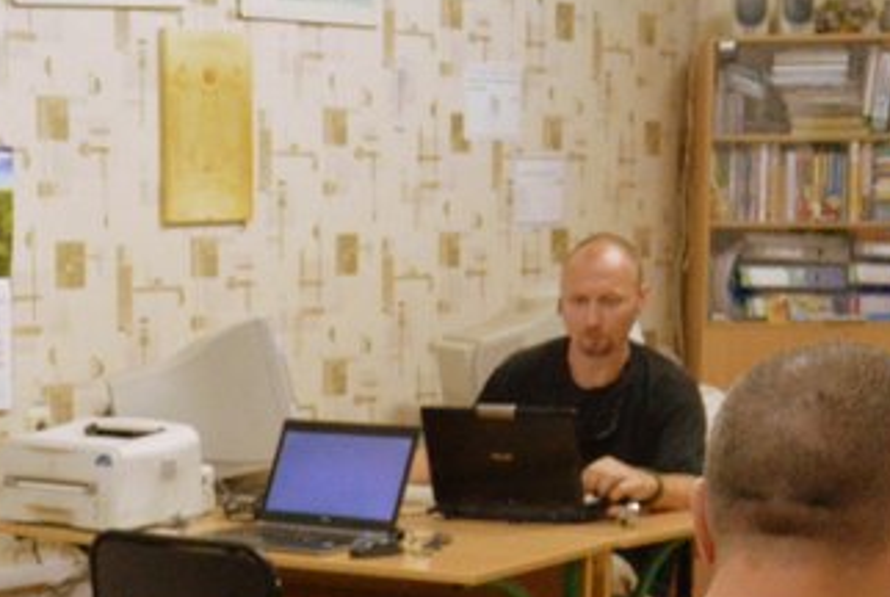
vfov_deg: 13.9
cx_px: 88
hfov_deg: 20.6
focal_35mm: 97
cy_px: 663
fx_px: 2402
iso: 2800
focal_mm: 14.5
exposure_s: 1/60
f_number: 4
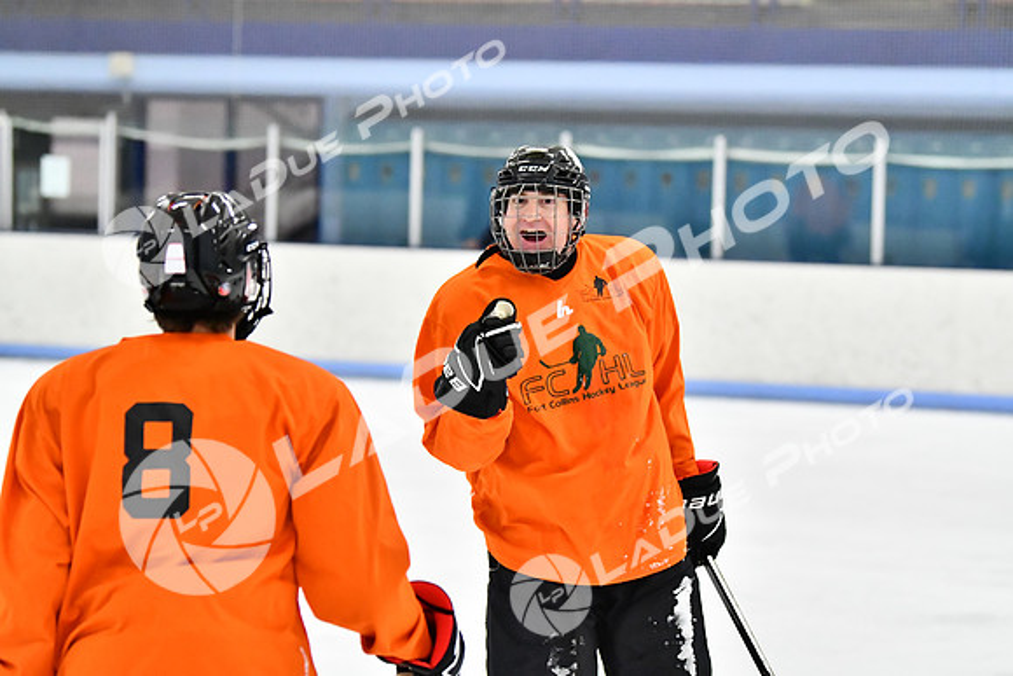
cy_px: 338
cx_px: 506
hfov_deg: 14.4
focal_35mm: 142
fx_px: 4011
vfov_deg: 9.6
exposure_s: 1/1250
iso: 6400
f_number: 2.8
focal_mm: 95
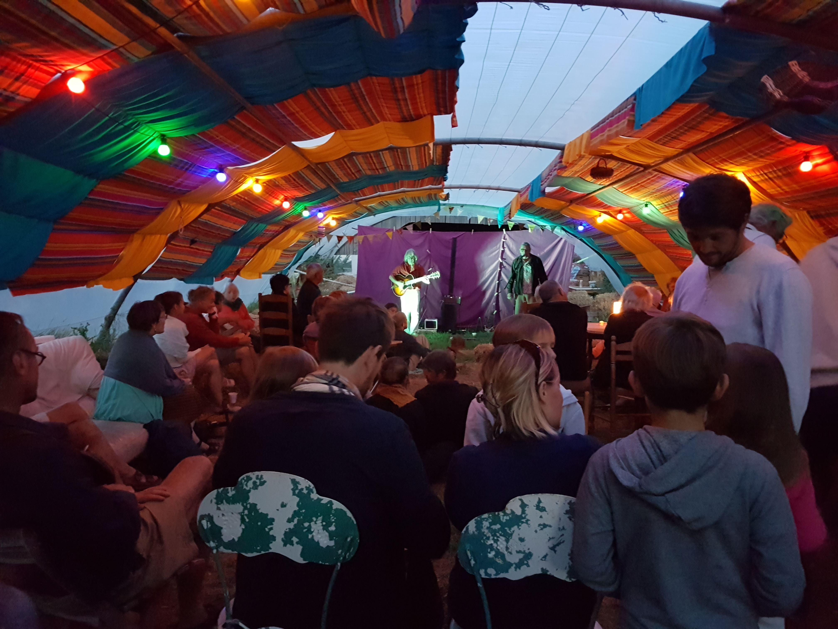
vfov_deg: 53.1
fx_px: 629
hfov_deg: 67.3
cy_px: 314
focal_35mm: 26
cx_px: 419
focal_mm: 4.2
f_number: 1.7
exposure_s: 1/10
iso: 800
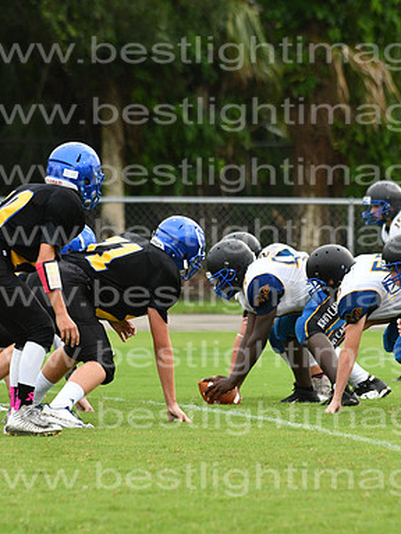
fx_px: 4711
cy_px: 266
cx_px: 278
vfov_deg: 6.5
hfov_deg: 4.9
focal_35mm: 305
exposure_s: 1/2500
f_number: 3.5
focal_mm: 140
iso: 800
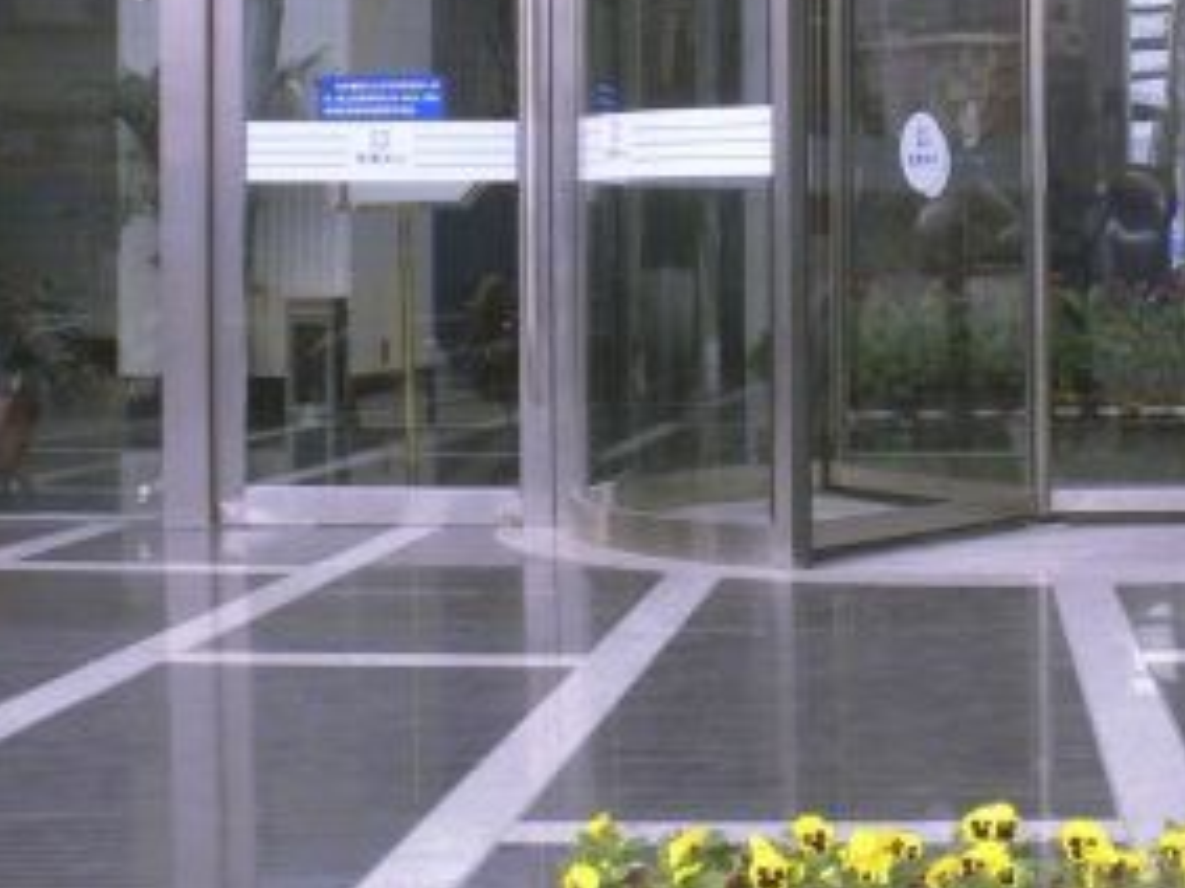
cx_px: 967
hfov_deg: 21.0
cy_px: 115
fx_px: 3148
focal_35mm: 92
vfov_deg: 15.9
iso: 64
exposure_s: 1/60.7
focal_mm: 9.1
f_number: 4.4
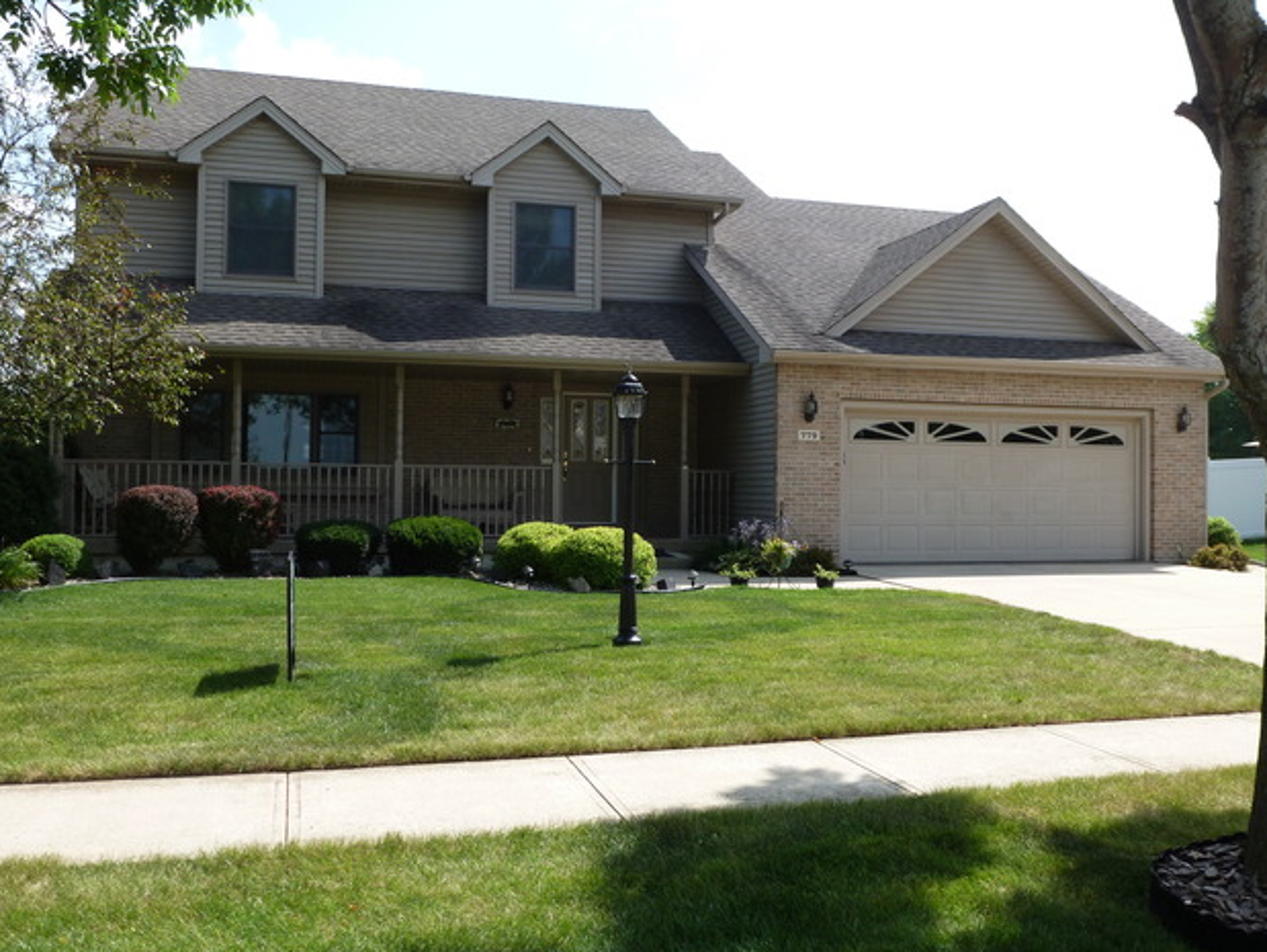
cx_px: 618
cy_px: 465
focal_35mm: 31
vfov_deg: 45.5
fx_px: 1135
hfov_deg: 58.3
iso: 100
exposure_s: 1/400
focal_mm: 5.4
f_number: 4
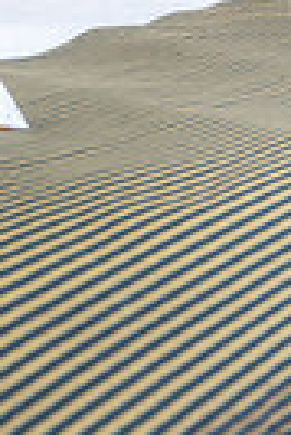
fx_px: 931
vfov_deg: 23.9
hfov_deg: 14.4
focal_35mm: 77
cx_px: -309
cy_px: -92
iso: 500
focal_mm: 14
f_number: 2.8
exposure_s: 1/250
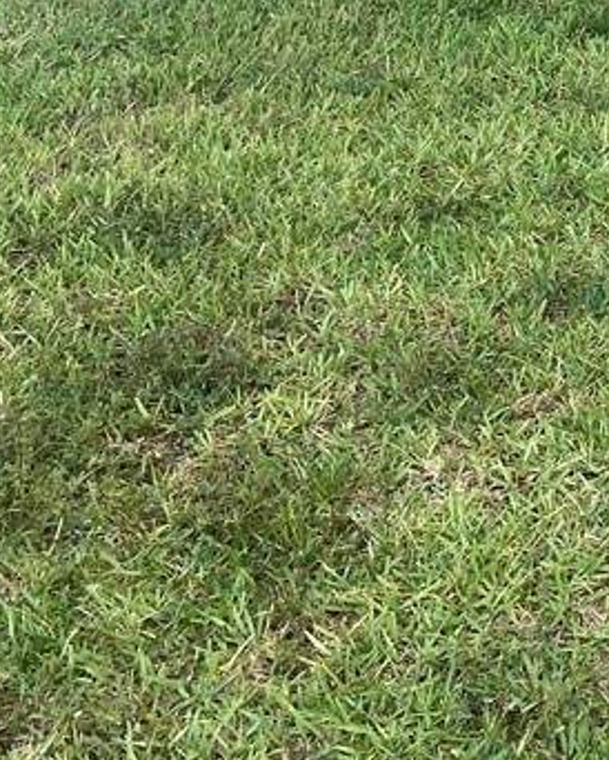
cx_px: 791
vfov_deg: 23.7
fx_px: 1711
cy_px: -40
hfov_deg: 18.7
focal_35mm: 76
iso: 64
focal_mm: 4.2
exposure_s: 1/121
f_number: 1.6
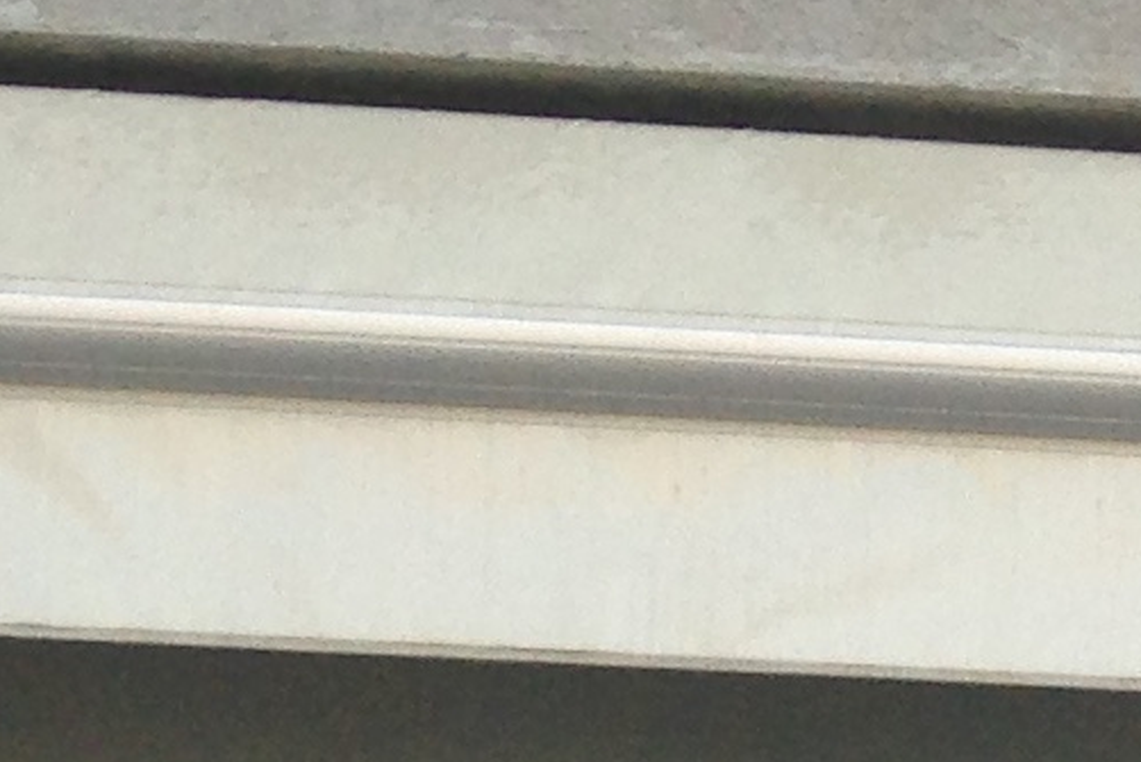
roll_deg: -2.1
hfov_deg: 8.4
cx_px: 2830
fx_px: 7069
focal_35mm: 223
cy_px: 2256
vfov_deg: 5.8
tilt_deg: +1.8
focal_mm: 4.12
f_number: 2.4
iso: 50
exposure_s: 1/272
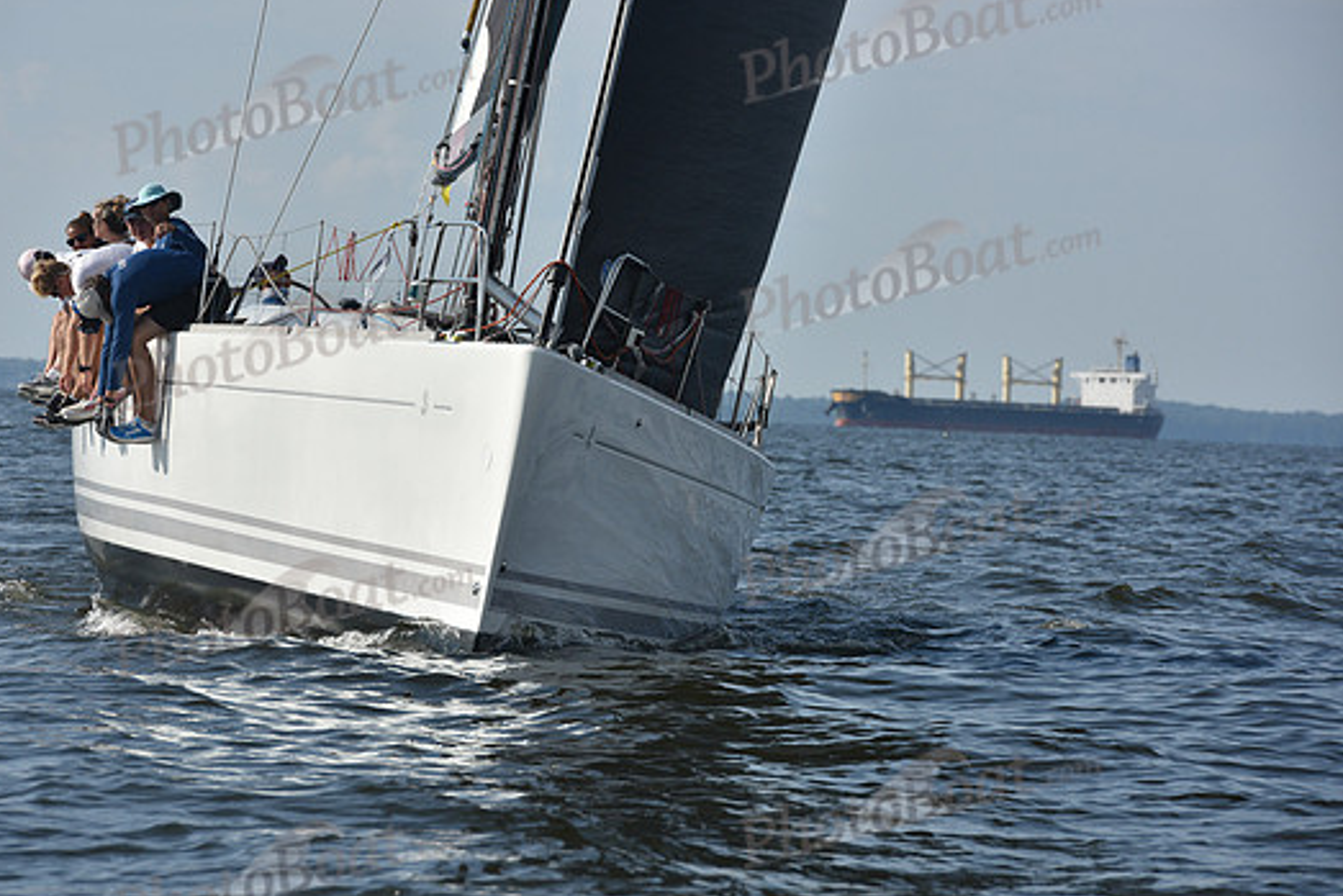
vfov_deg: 6.2
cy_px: 443
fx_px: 8284
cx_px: 609
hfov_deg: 9.3
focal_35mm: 222
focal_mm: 200
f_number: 9
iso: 250
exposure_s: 1/1250
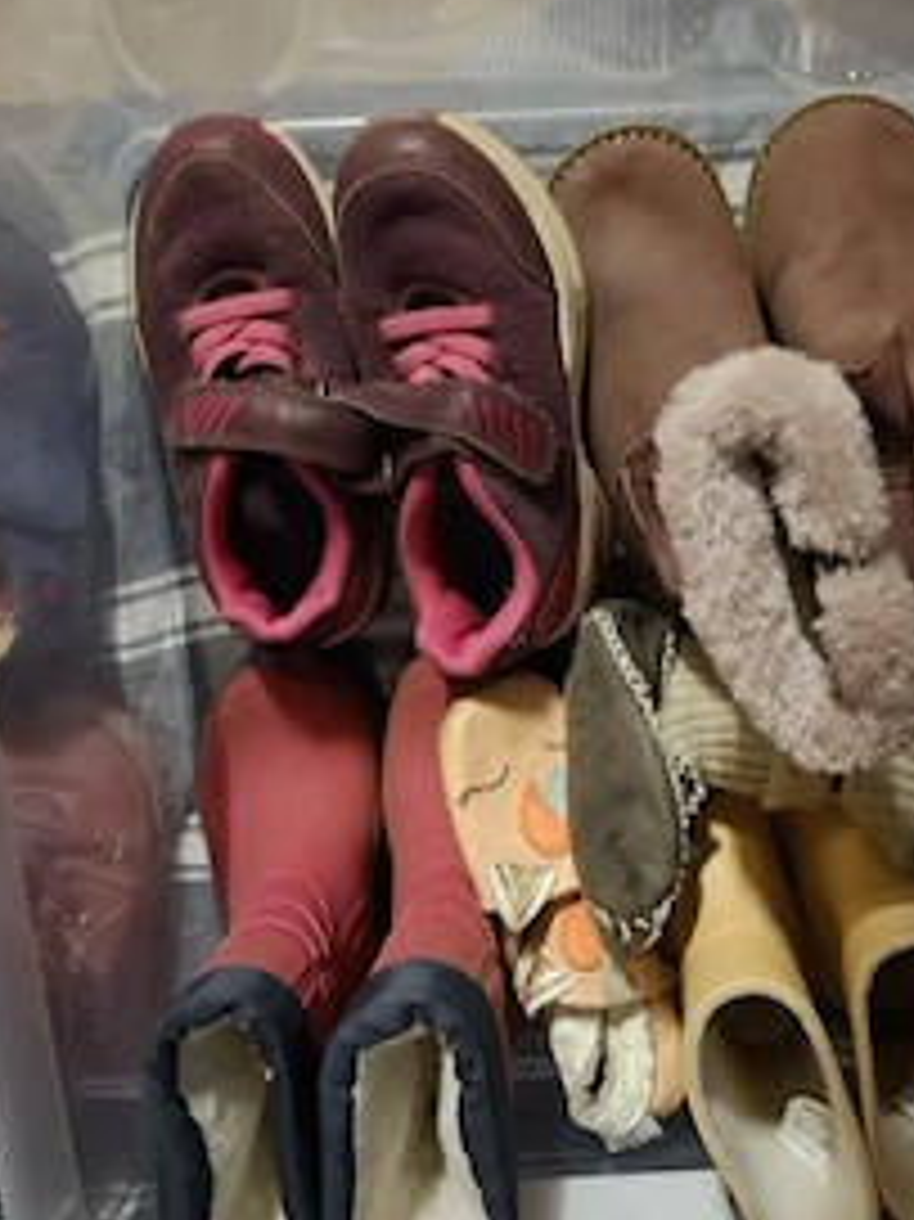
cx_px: 581
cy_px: 792
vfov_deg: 53.1
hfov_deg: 41.4
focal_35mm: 34
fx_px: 1198
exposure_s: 1/20
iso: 1250
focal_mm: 5.54
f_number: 1.8
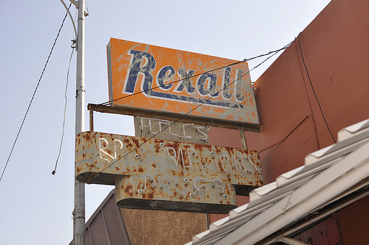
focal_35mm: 52
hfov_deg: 37.9
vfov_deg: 25.7
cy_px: 122
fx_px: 537
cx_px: 184
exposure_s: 1/200
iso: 200
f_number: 5
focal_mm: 35
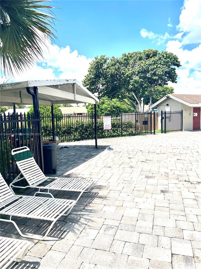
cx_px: 100
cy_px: 134
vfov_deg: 67.3
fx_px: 201
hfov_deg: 53.1
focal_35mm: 26
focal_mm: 5.7
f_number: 1.5
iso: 50
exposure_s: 1/5076
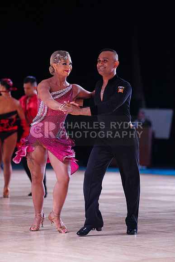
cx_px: 88
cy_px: 131
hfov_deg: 9.1
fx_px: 1100
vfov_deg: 13.6
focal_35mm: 151
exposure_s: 1/400
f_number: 2.8
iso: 1600
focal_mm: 151
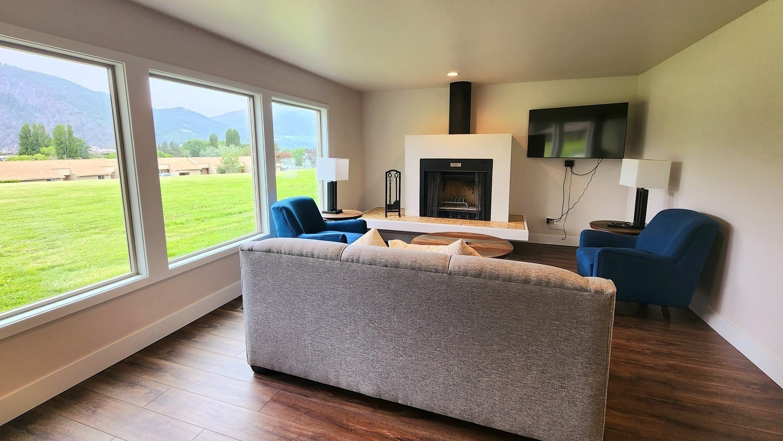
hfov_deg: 103.0
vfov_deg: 70.3
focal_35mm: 15
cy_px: 198
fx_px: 311
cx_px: 398
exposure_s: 1/120
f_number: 2.2
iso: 80
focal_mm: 2.2
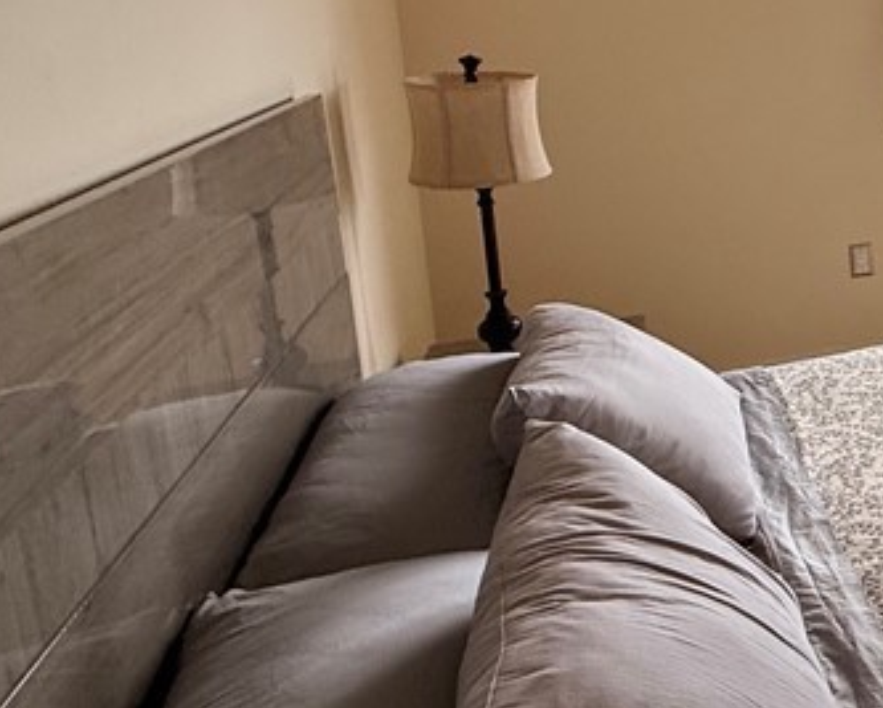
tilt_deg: -8.3
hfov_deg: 29.5
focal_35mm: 42
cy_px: 119
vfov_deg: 34.4
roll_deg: +0.1
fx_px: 1099
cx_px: 1281
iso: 64
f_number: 2.2
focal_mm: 2.22
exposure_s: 1/193
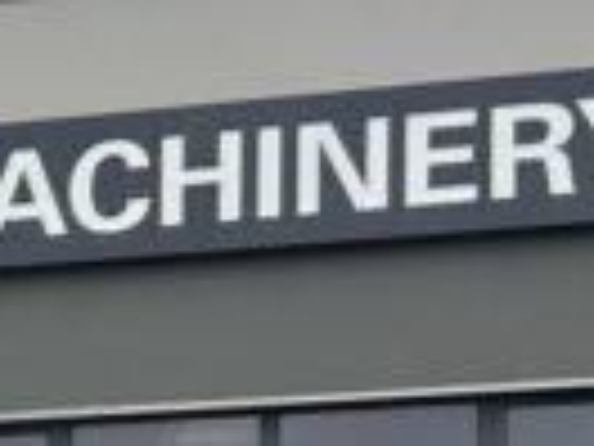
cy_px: 969
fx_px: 2591
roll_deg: -1.5
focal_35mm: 151
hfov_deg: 10.8
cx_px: -904
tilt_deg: +2.1
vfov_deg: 9.1
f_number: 1.5
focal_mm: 5.7
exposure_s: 1/413
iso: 50
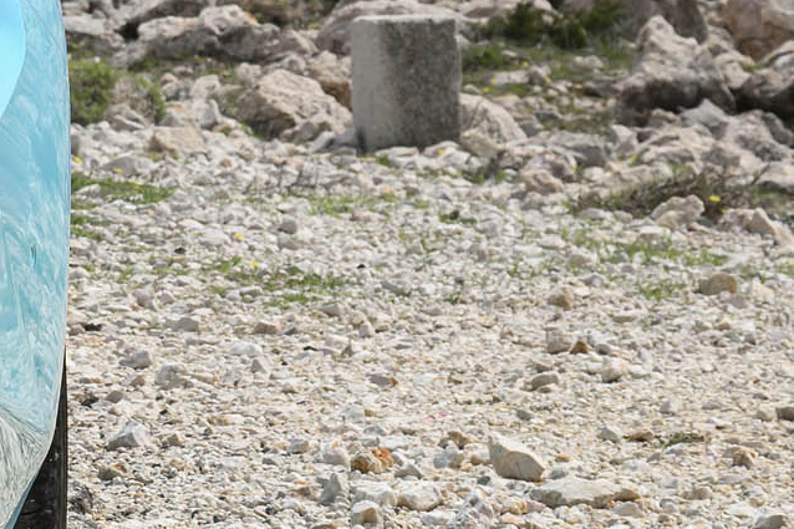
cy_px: -154
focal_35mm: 315
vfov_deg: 4.3
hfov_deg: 6.3
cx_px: -896
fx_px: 6945
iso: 32
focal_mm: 62
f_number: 9
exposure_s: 1/100
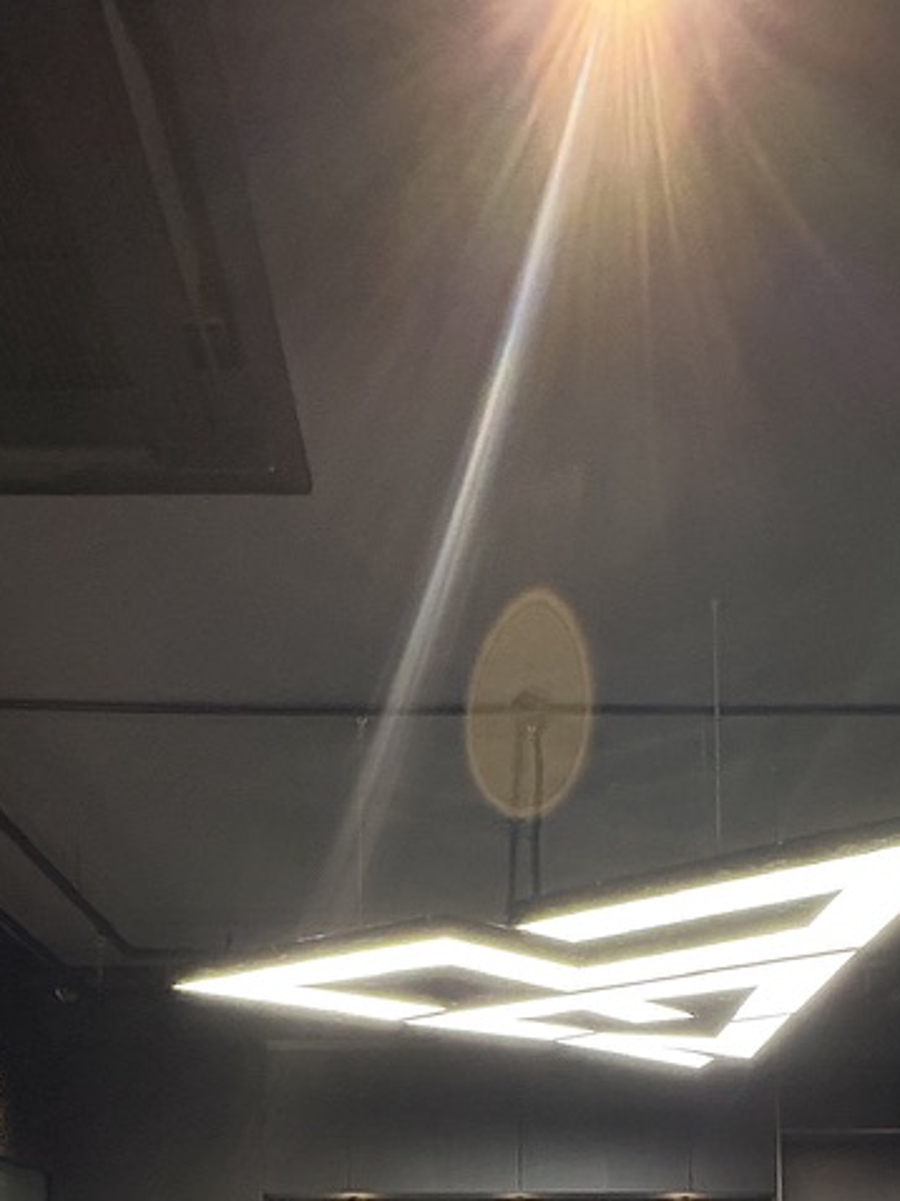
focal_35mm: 30
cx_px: 490
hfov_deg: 46.7
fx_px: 1041
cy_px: 1244
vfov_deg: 47.7
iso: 800
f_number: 2.2
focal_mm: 2.22
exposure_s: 1/50
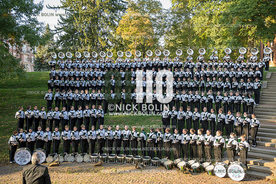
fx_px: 268
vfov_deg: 37.8
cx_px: 138
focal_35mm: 35
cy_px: 93
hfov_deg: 54.4
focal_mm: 34.5
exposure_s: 1/100
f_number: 4
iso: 125
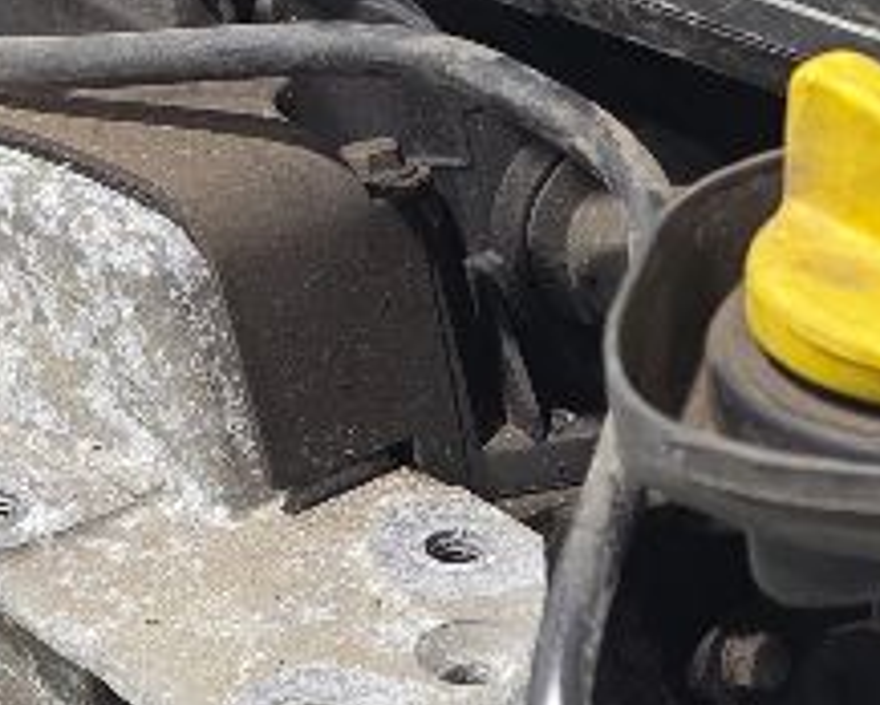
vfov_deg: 12.3
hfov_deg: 15.3
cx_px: 823
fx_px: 3232
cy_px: 689
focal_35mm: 124
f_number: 1.7
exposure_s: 1/100
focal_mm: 6.3
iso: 250
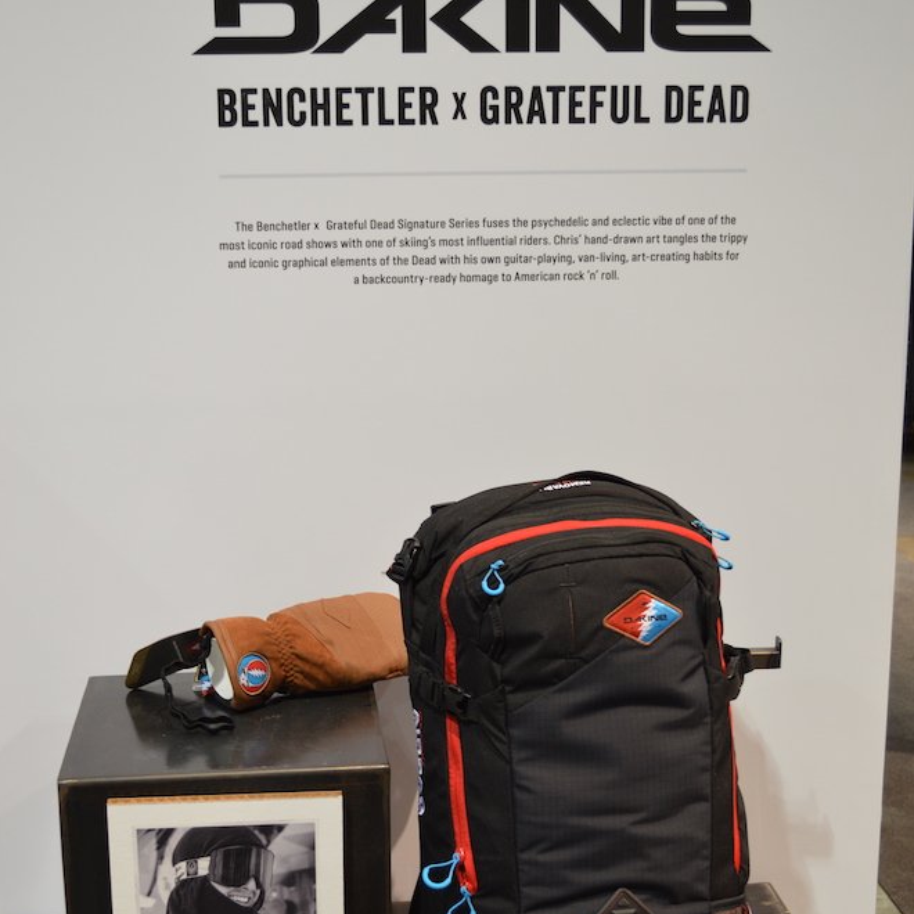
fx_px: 1613
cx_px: 455
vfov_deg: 31.5
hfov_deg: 31.6
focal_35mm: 54
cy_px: 557
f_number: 4.5
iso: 400
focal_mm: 28
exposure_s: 1/30
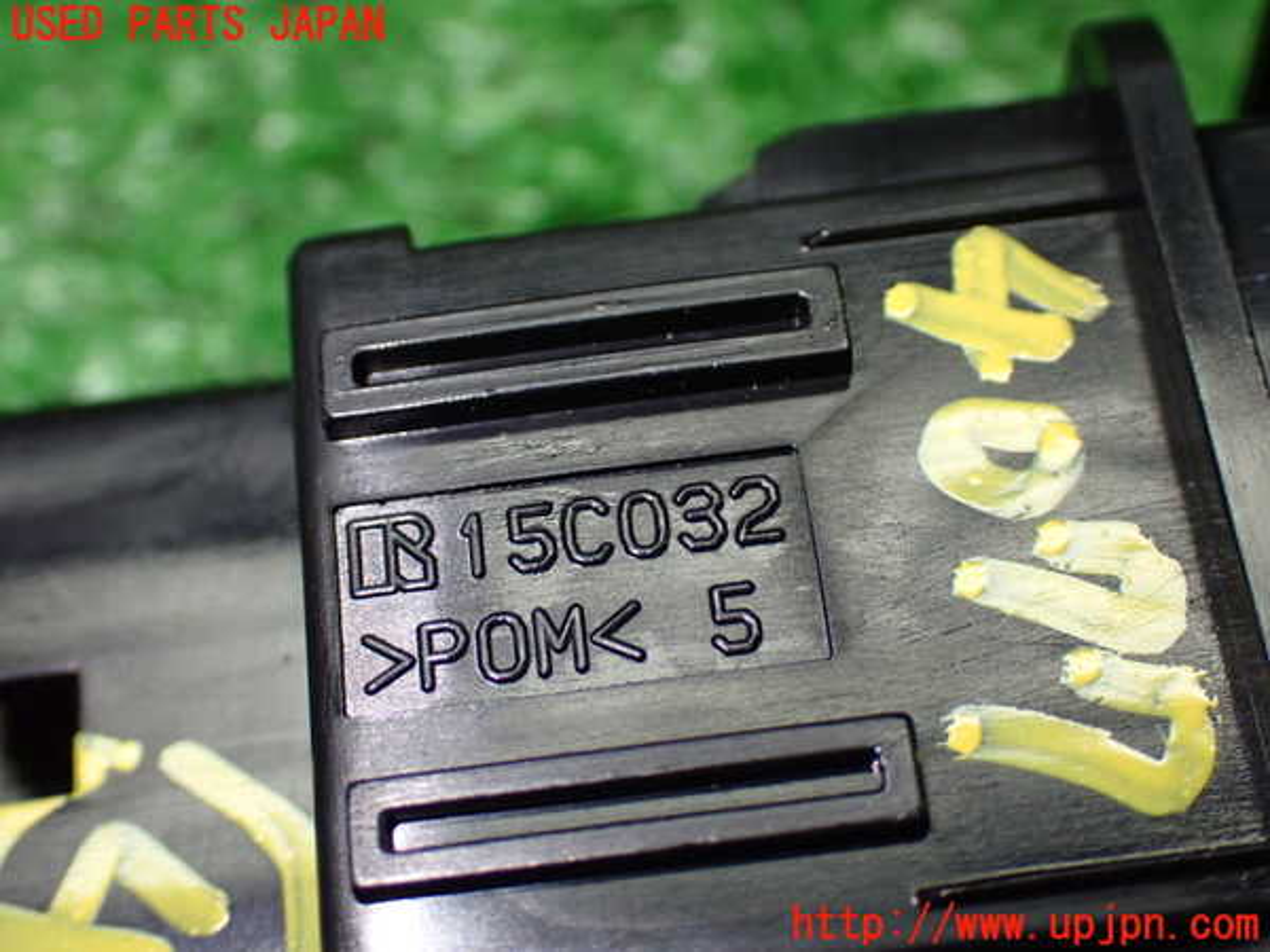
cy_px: 476
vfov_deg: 25.2
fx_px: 2128
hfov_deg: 33.2
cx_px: 635
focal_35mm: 58
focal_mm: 10.35
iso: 800
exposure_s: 1/200
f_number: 3.5
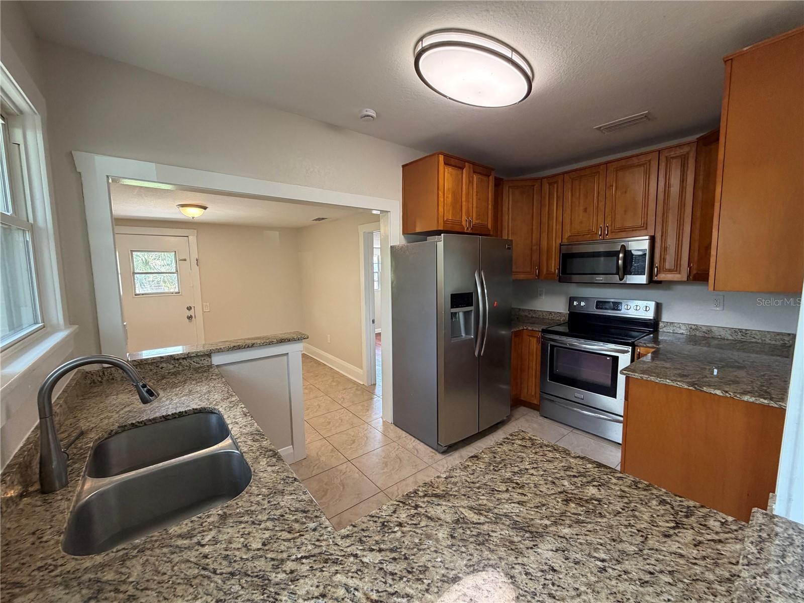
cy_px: 302
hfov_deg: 102.1
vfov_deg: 85.7
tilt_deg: -6.2
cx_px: 402
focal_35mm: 14
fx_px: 325
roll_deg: +1.1
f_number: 2.2
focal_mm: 2.22
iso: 320
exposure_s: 1/120
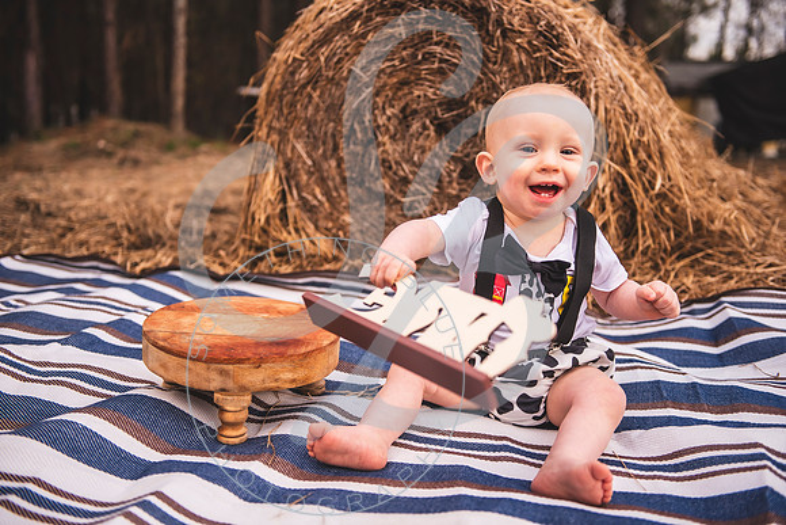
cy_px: 262
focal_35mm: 38
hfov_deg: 50.7
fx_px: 830
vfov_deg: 35.1
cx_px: 393
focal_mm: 38
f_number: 2.8
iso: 200
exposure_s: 1/320
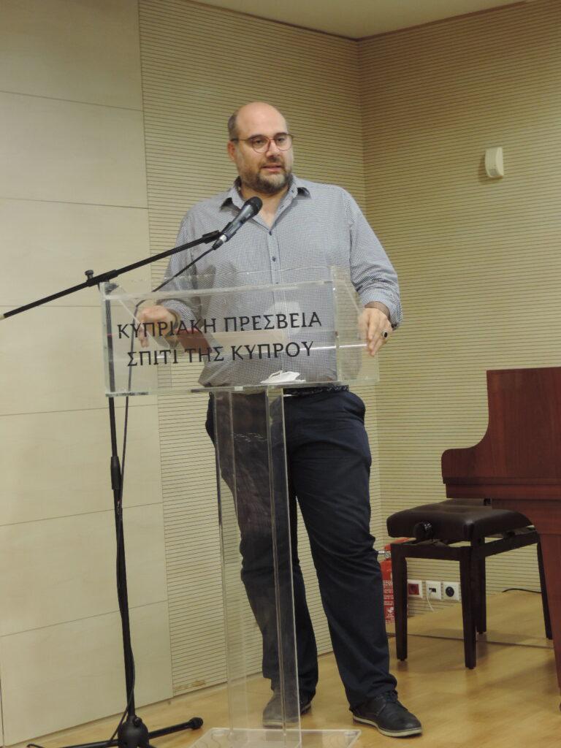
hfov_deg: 21.0
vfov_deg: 27.8
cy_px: 374
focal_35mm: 70
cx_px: 280
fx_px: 1513
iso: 400
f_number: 3.9
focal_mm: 12.4
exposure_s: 1/15
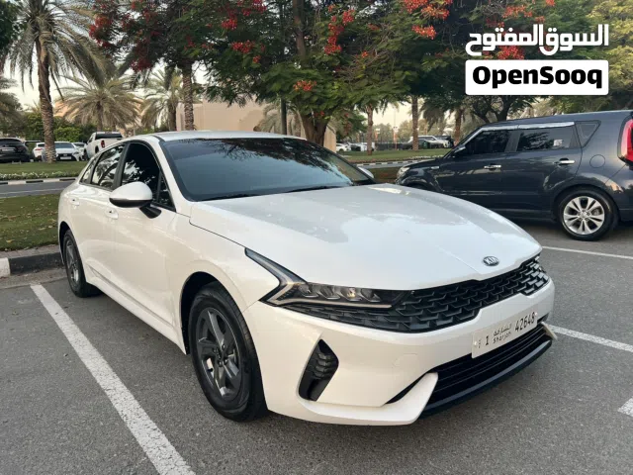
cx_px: 316
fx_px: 475
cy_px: 238
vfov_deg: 53.1
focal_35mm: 26
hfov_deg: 67.3
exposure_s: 1/284
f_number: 1.5
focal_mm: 5.7
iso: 64
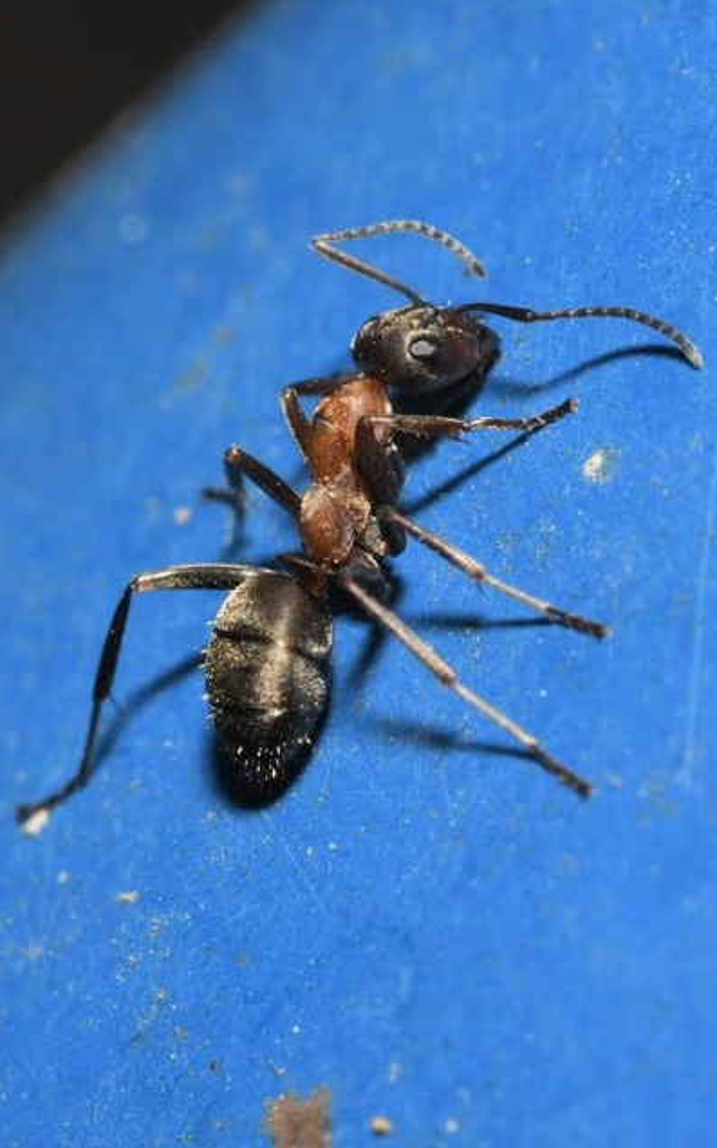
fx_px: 5054
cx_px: 370
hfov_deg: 8.1
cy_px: 572
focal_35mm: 162
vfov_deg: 13.0
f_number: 29
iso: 100
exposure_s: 1/60
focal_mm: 105
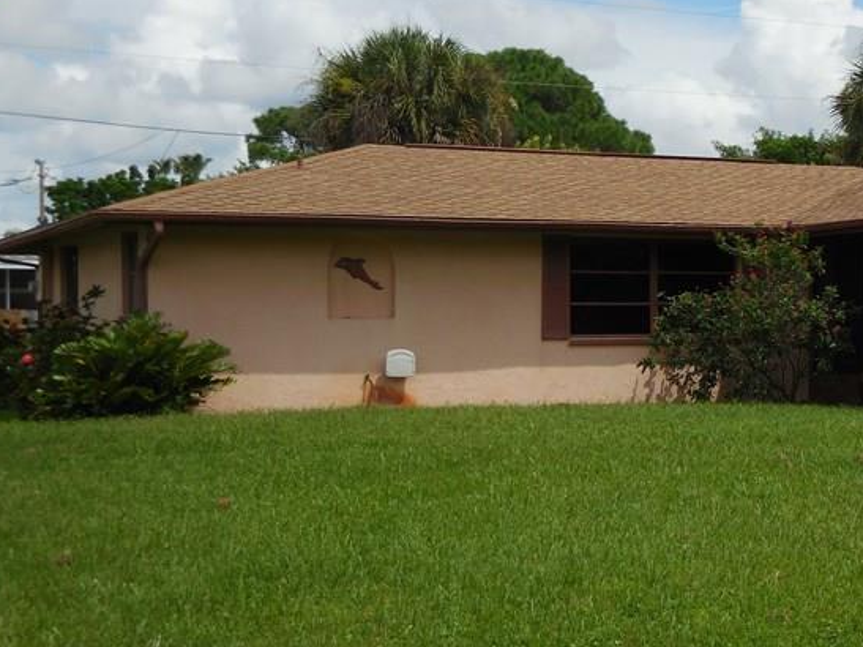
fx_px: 1820
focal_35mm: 73
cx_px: 792
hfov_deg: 25.8
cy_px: 346
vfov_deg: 20.2
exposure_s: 1/1600
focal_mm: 7
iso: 125
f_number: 3.9
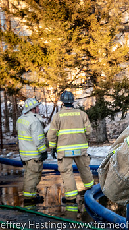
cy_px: 113
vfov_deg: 14.4
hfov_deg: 7.9
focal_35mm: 149
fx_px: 907
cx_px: 209
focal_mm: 44
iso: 500
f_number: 8
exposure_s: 1/100
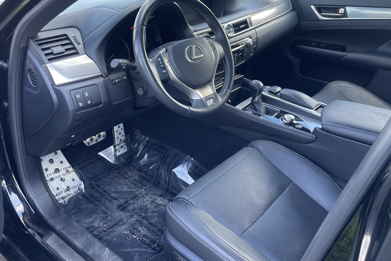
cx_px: 195
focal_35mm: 32
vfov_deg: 41.0
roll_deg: +0.3
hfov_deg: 58.7
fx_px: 348
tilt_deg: -25.1
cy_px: 106
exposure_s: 1/121
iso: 125
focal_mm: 4.2
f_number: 1.6
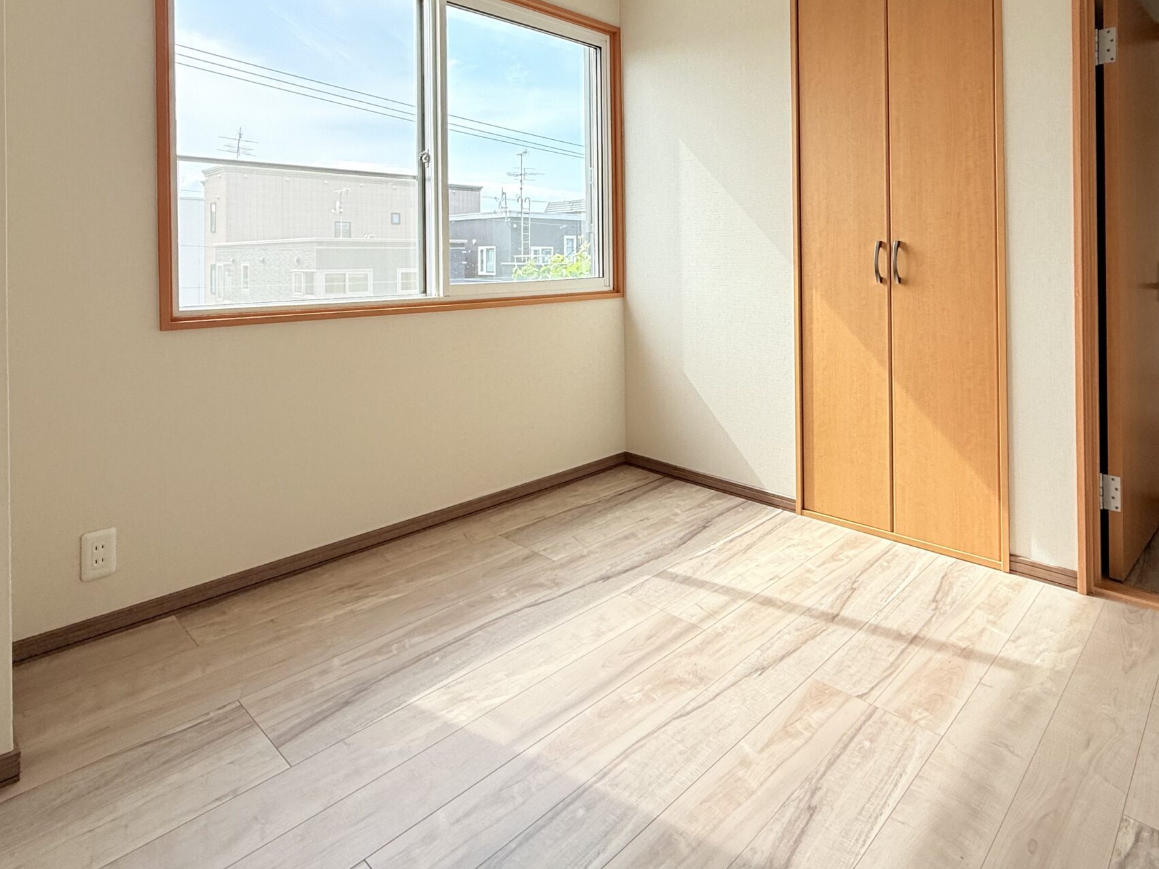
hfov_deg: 78.5
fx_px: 703
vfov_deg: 61.0
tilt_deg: +0.2
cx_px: 663
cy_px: 253
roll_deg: +0.2
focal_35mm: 21
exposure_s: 1/395
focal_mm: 2.22
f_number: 2.2
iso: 64
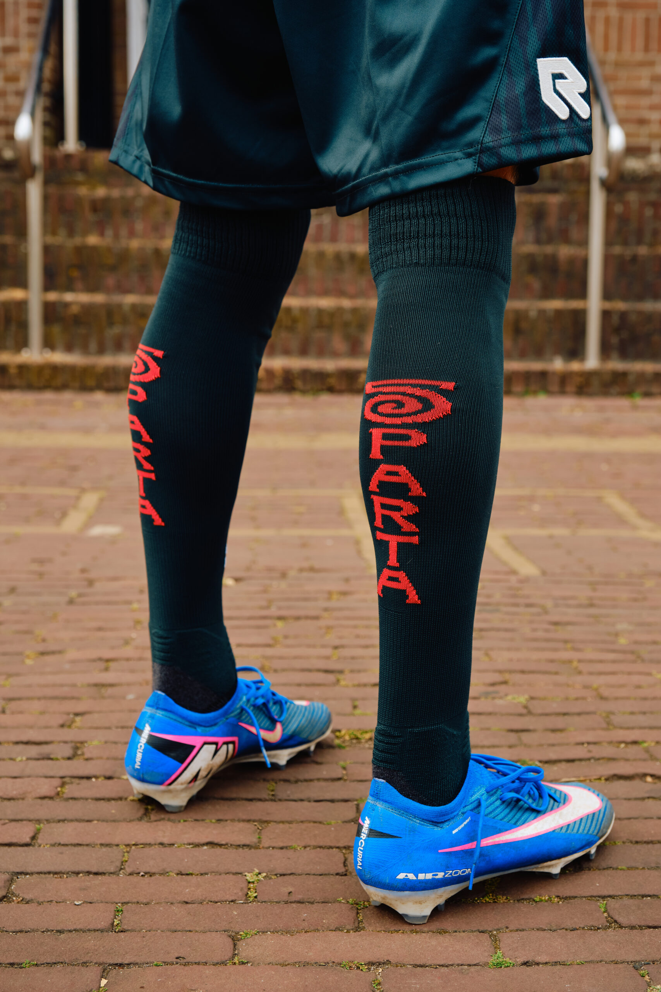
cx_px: 330
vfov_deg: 41.1
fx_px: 1322
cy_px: 496
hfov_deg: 28.1
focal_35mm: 48
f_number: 4
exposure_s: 1/400
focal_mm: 32.1
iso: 250
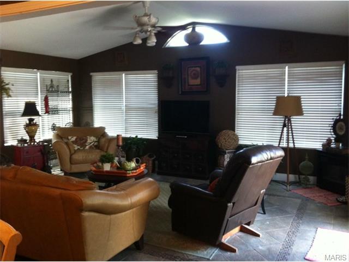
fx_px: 353
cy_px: 131
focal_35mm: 35
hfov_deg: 52.6
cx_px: 174
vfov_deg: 40.7
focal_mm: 3.85
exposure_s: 1/15
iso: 160
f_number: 2.8
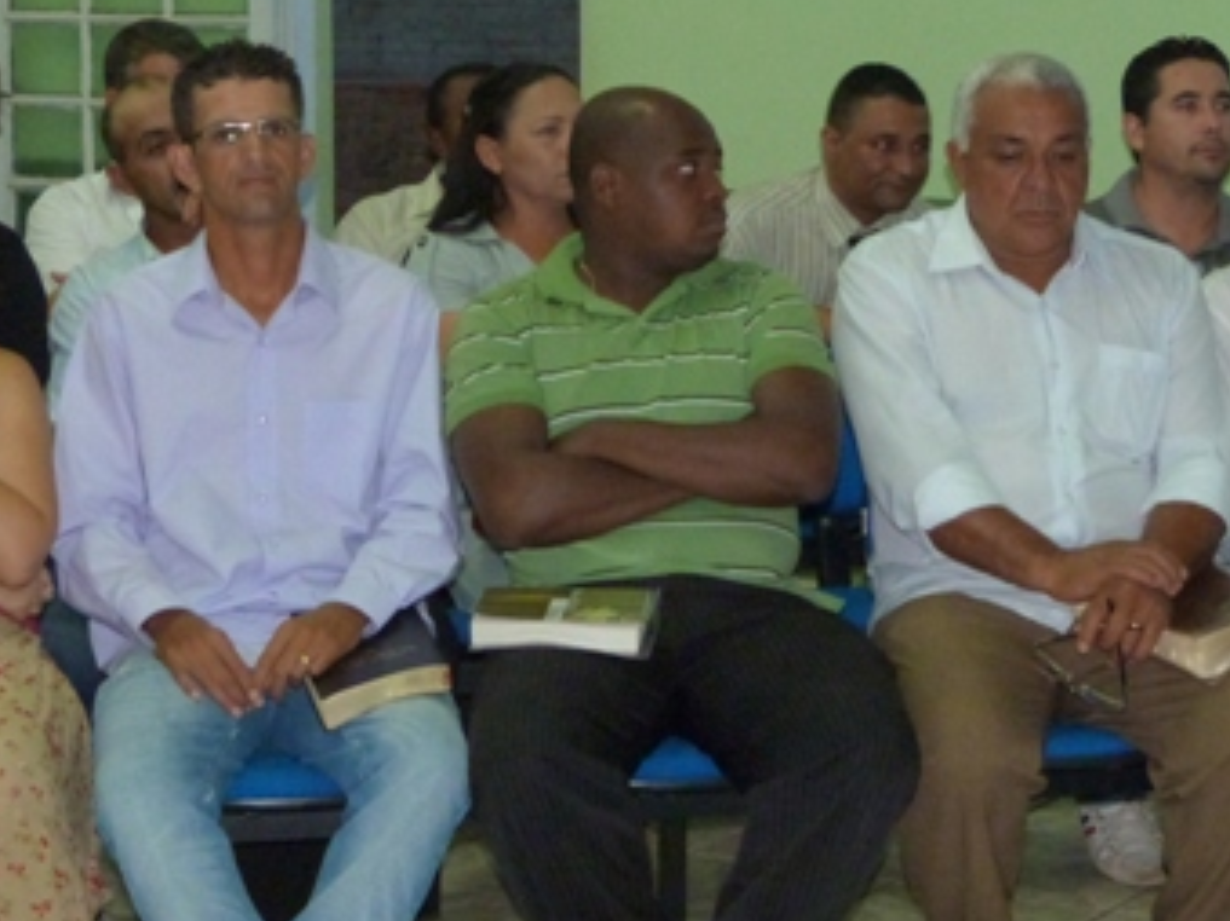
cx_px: 715
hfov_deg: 19.6
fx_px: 3552
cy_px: 319
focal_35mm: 100
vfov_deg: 14.8
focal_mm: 9.4
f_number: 3.2
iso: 400
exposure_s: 1/60
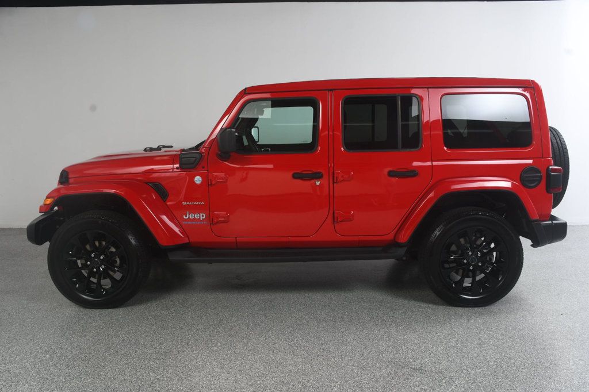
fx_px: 540
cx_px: 294
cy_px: 196
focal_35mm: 33
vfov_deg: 39.9
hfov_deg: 57.2
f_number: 9
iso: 100
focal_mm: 22
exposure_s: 1/160
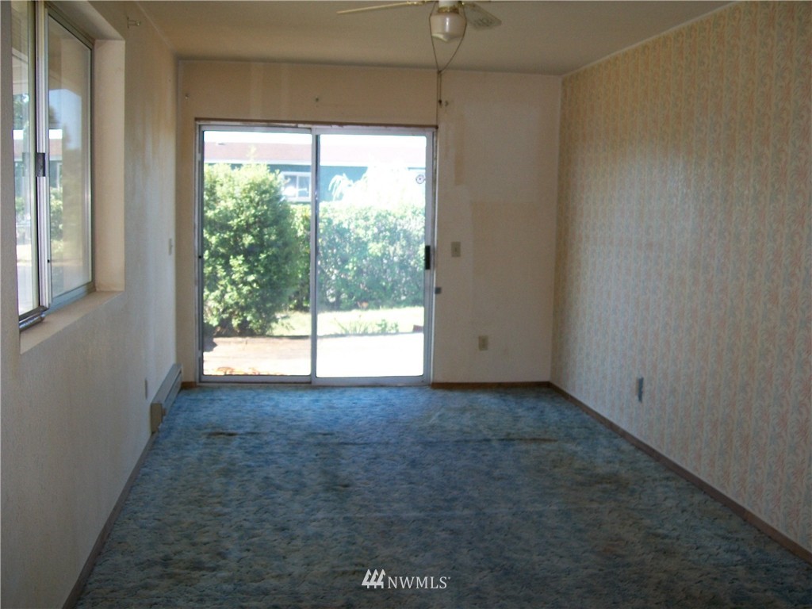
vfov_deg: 39.7
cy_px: 304
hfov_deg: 51.4
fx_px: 844
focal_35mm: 36
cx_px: 406
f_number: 2.7
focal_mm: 6
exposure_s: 1/100
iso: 80
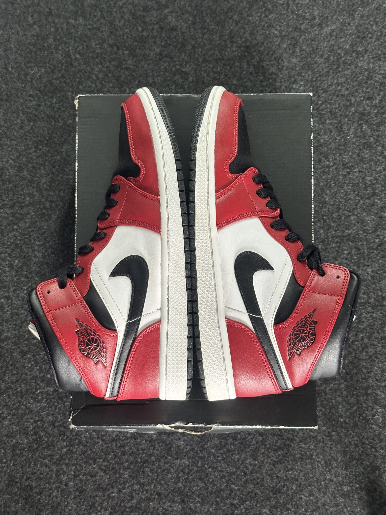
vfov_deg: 39.7
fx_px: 714
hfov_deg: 30.3
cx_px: 193
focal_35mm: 48
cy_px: 258
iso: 200
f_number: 1.78
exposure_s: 1/50
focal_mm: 6.86
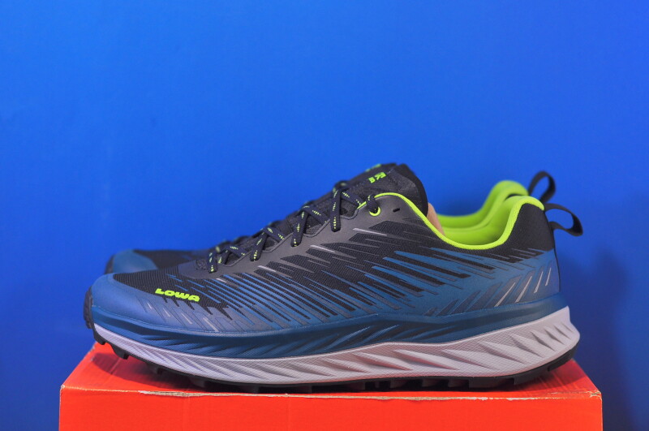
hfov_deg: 27.0
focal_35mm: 75
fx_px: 1350
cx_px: 324
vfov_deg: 18.1
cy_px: 216
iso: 250
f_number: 2.8
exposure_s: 1/320
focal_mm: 50
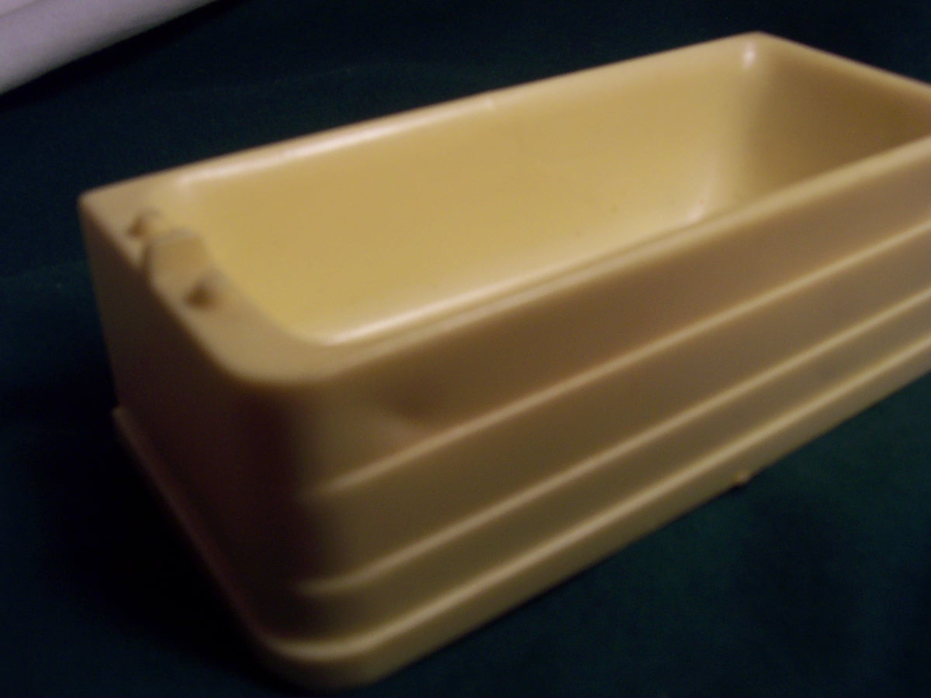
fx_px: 995
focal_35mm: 37
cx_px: 466
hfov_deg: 50.1
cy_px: 349
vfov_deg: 38.7
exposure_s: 1/125
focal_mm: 5.6
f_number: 5.6
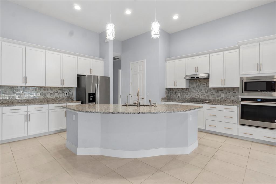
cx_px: 138
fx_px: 126
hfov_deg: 95.0
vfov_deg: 72.0
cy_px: 92
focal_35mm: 16
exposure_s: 1/2.5
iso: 100
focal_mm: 11
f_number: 9
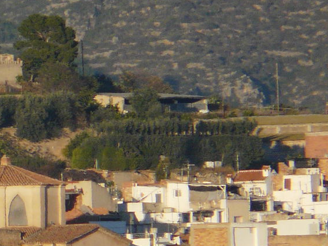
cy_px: 160
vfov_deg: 0.9
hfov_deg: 1.2
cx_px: -207
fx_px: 16285
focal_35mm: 1719
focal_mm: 82.8
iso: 100
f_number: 5.6
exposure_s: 1/400
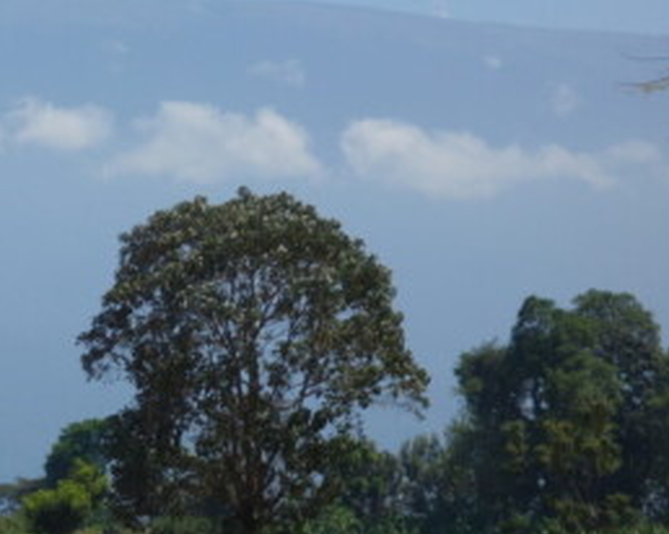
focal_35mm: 328
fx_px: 6489
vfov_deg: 4.7
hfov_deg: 5.8
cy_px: 8
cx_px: -454
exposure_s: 1/800
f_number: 5.6
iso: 125
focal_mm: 37.1
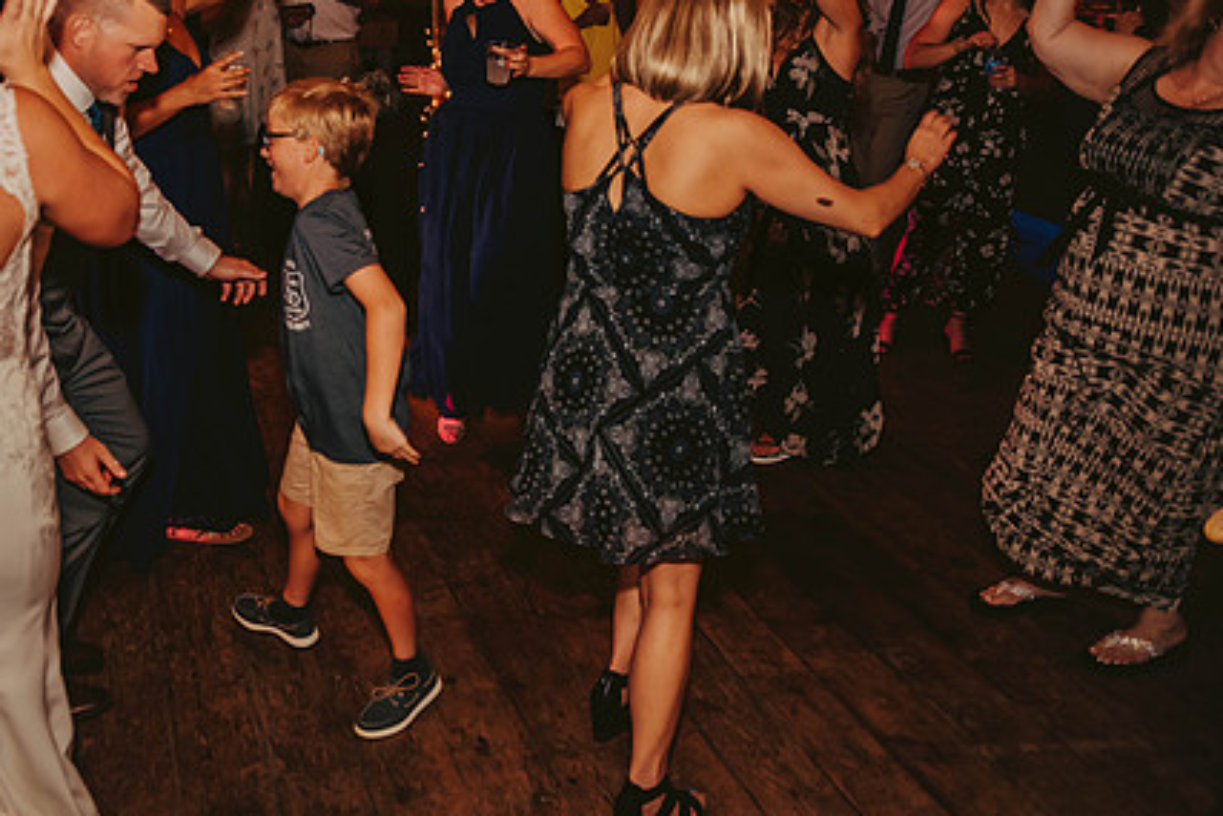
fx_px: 1291
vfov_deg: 34.9
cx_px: 407
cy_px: 314
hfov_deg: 49.8
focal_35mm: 38
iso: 1600
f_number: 2.8
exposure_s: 1/125
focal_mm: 28
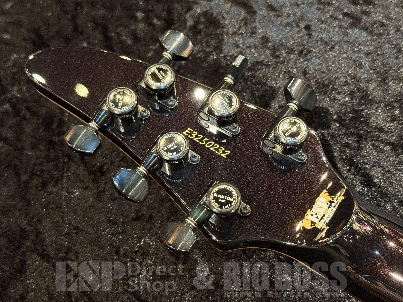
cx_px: 202
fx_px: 559
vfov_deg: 30.3
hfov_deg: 39.7
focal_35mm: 48
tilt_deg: -56.0
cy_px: 151
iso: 320
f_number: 1.78
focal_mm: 6.76
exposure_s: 1/40
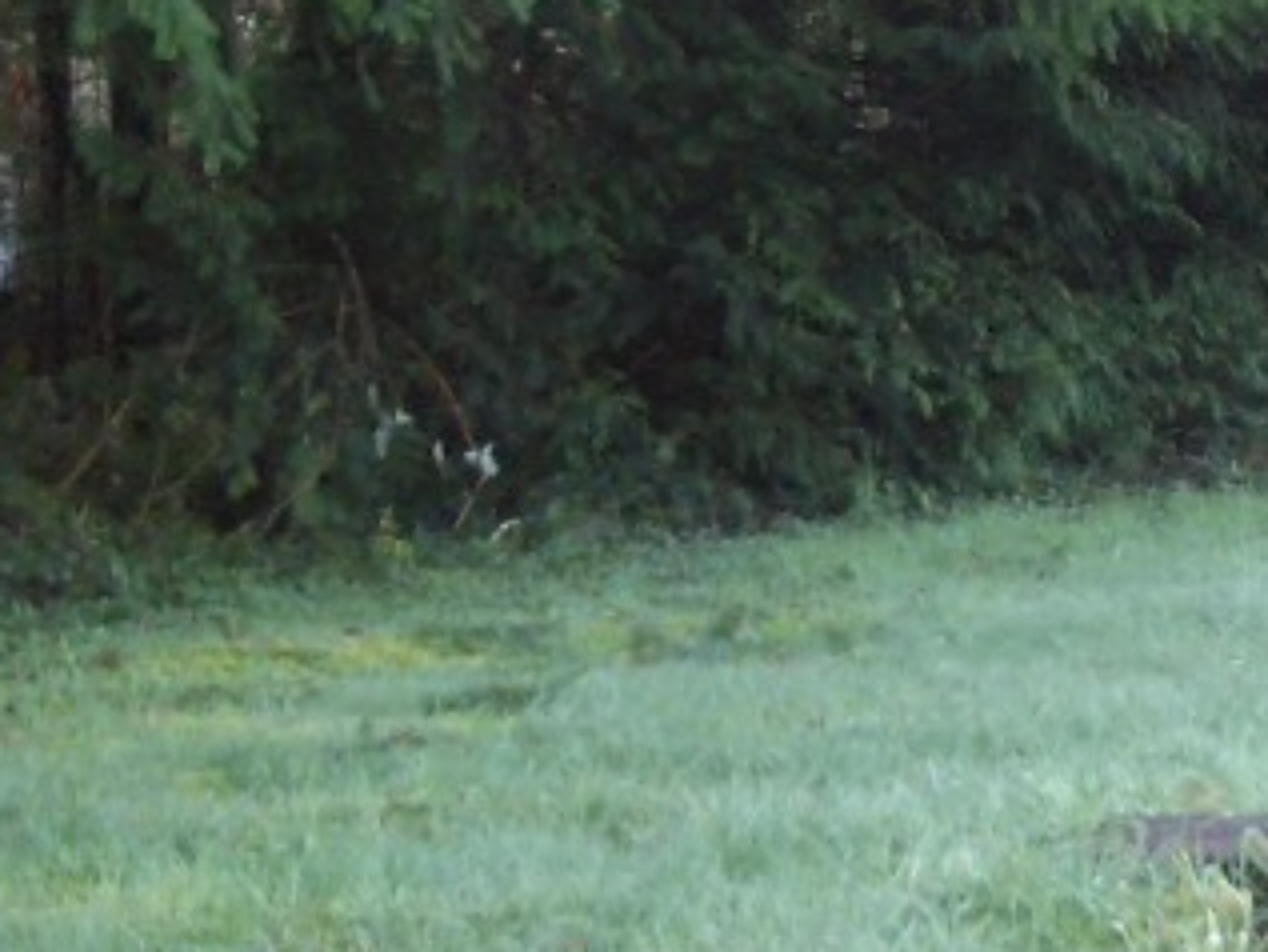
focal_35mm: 113
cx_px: 1228
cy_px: 172
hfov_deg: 17.1
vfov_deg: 13.0
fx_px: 4141
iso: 100
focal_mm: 5.8
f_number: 2.6
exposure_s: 1/60
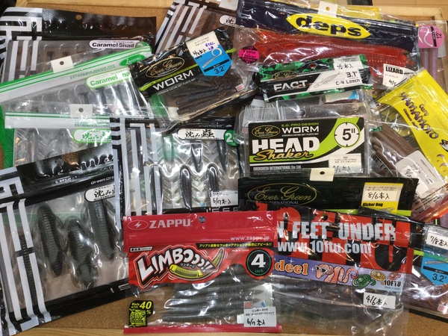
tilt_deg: -72.7
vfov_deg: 45.4
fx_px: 401
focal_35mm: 31
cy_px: 168
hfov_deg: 58.4
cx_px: 224
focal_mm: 3.3
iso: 32
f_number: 2.4
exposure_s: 1/40
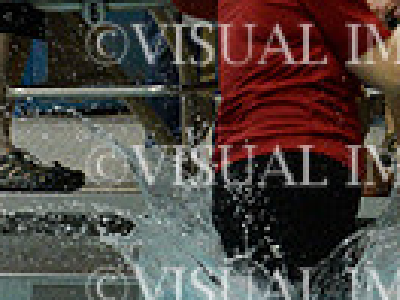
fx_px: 4888
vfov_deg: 3.5
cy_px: -261
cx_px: 524
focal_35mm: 423
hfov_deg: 4.7
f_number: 3.5
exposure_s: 1/400
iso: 6400
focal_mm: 100
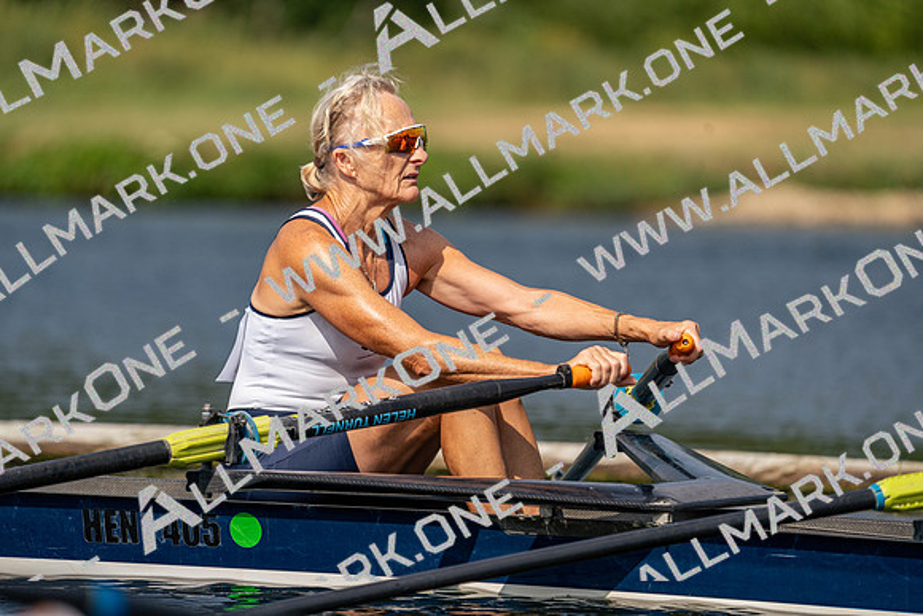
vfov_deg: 2.9
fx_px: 11976
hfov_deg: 4.4
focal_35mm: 467
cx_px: 462
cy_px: 308
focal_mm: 467
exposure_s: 1/1600
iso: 200
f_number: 6.3
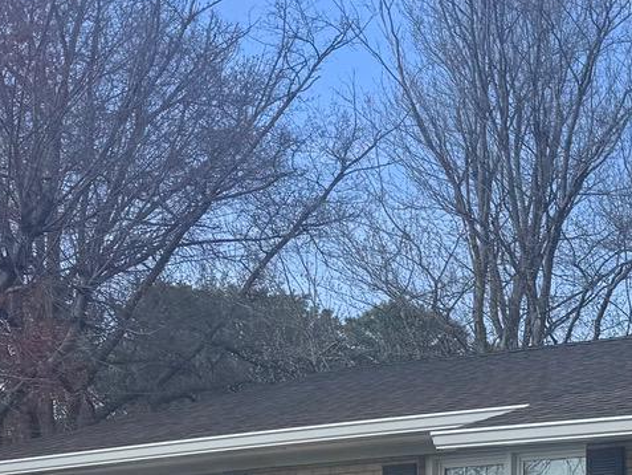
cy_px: 573
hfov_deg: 16.3
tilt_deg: +2.1
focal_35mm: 103
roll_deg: +0.9
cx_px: 1102
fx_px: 1881
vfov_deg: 13.9
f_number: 1.78
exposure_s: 1/2959
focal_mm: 6.76
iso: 80
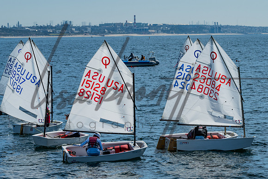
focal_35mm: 188
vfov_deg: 7.3
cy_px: 95
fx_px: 1401
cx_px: 143
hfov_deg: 10.9
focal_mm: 135
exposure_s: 1/640
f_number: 8
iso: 100
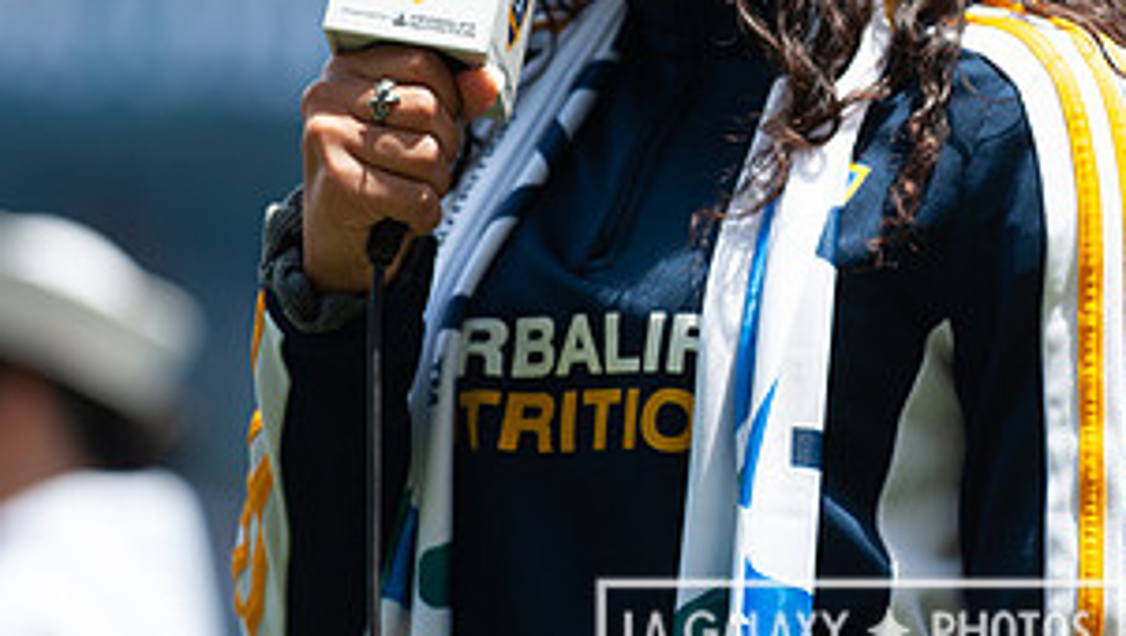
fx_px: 12044
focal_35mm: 403
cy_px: 67
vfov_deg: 3.0
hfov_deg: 5.3
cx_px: 860
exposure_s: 1/1250
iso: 200
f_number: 3.5
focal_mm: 200
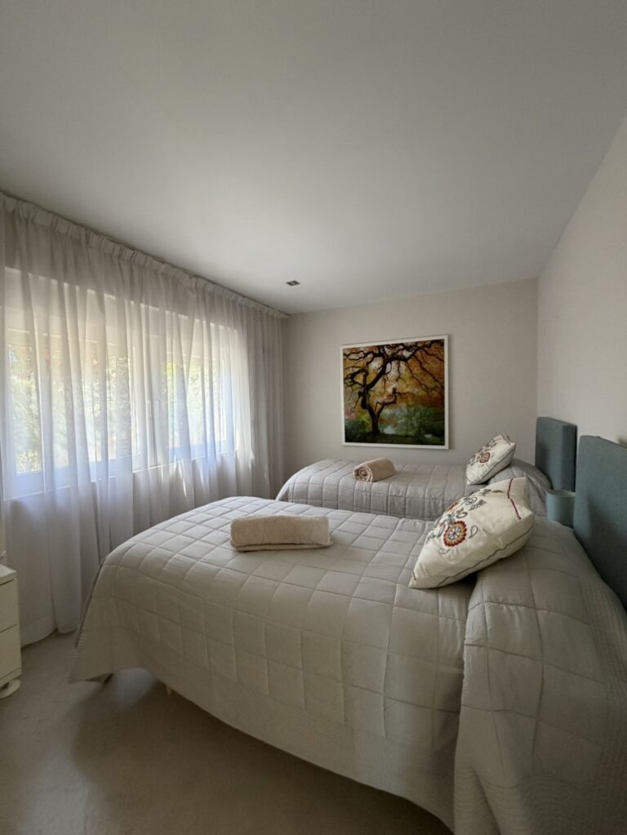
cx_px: 314
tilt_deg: -2.8
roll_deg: +1.7
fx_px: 338
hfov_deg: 85.7
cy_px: 418
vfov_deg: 102.0
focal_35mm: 14
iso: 320
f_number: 2.2
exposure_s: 1/65
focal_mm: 2.22
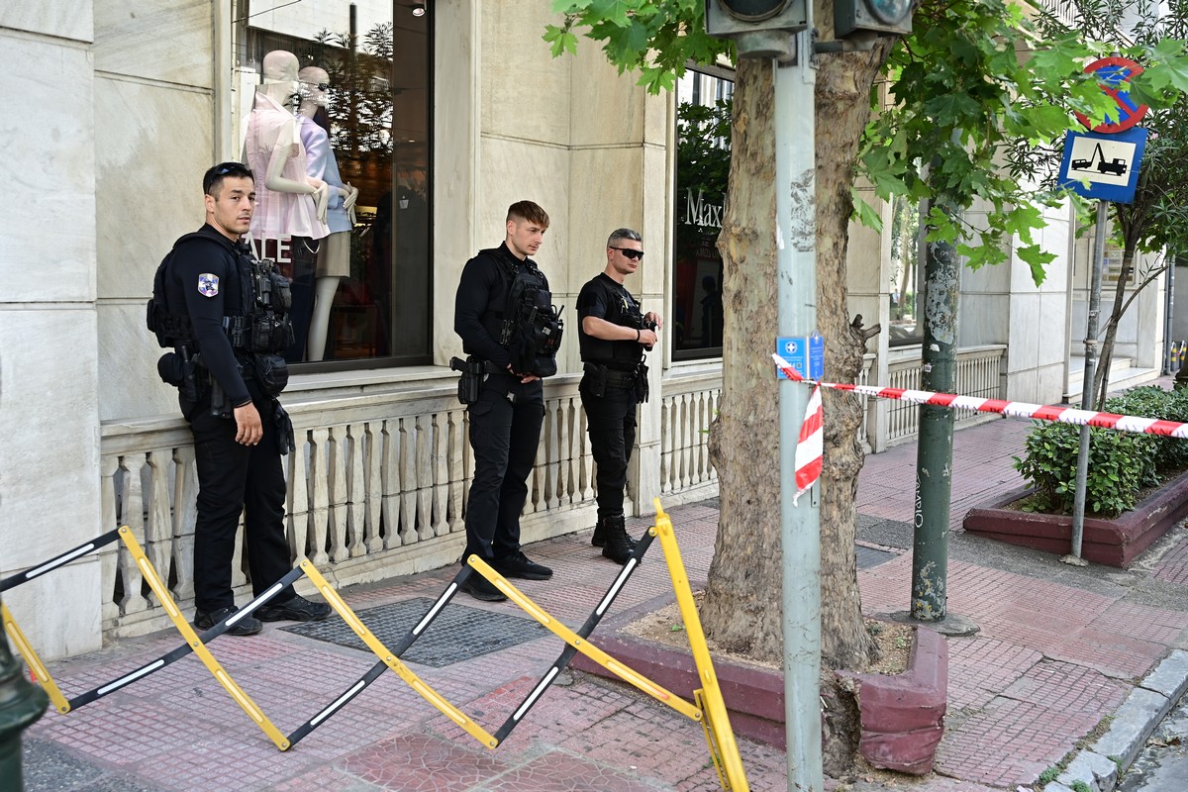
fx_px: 1287
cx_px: 594
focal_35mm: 39
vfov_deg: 34.2
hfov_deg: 49.6
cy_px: 396
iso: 160
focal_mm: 39
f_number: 4
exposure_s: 1/125
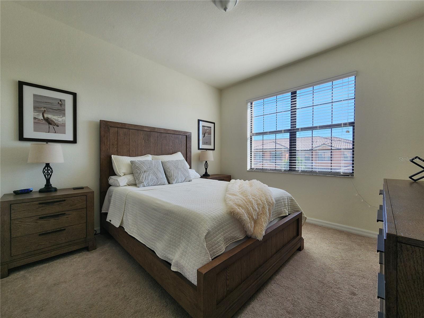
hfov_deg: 106.2
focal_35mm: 13
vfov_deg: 89.9
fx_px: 159
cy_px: 159
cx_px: 212
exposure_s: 1/272
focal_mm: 2.2
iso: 50
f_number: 2.2
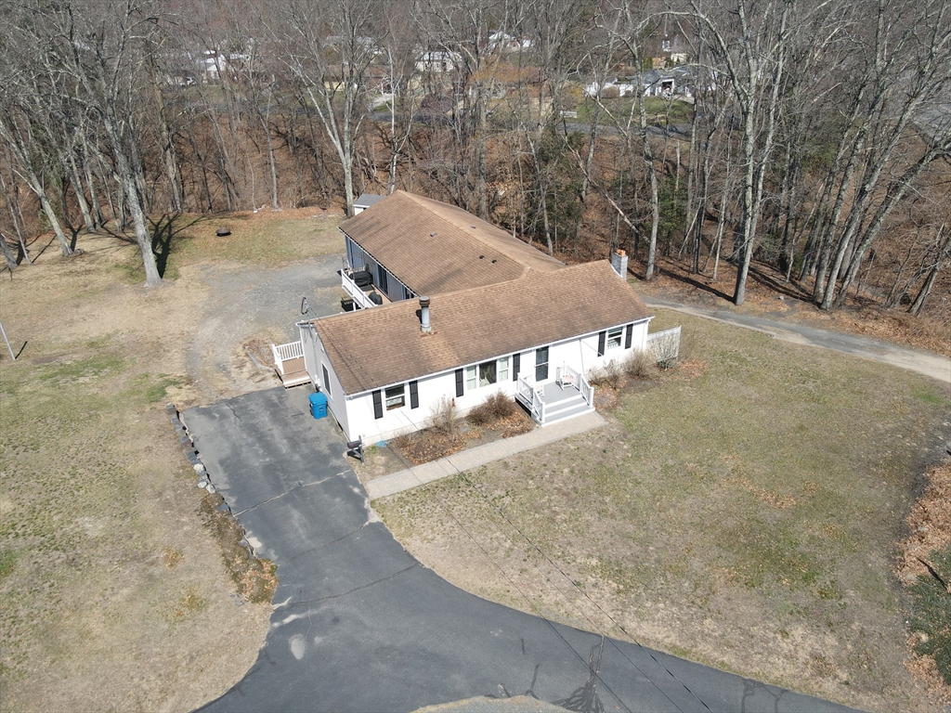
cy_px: 356
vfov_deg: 56.8
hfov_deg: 71.6
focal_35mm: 24
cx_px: 476
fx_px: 659
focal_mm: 4.5
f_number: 2.8
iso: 100
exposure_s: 1/500
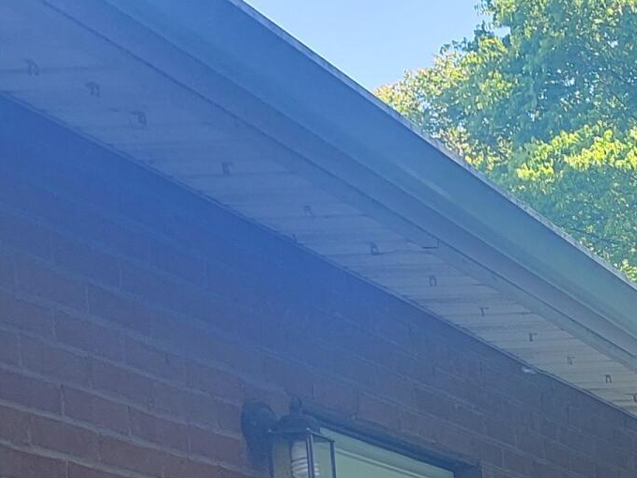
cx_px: 1270
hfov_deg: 15.1
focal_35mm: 106
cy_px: 1010
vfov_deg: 12.1
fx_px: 1950
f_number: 1.8
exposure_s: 1/120
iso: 50
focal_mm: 6.7
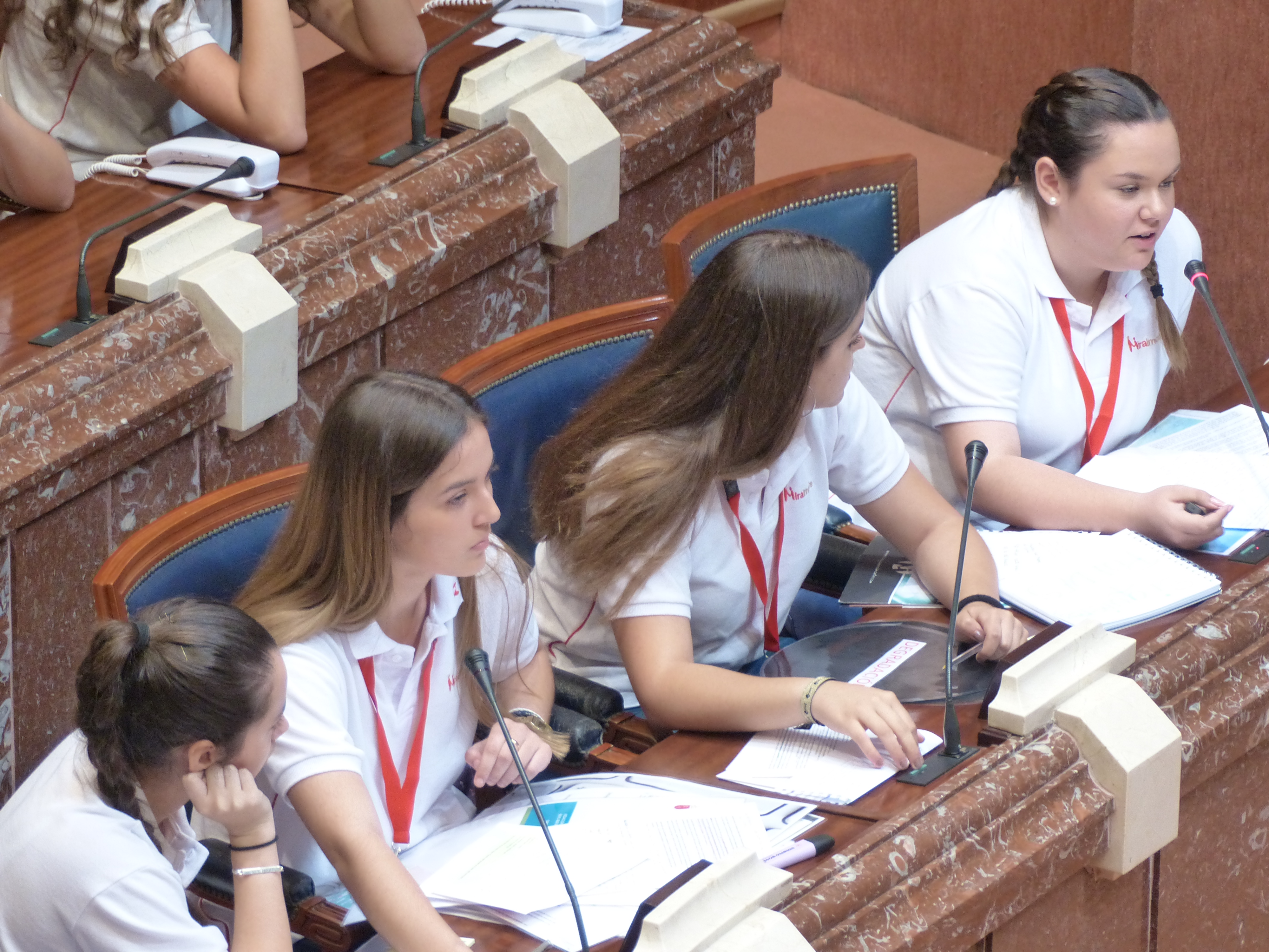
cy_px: 476
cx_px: 634
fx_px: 7845
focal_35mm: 214
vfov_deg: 6.9
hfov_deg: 9.2
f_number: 2.8
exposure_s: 1/25
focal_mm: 38.5
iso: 400
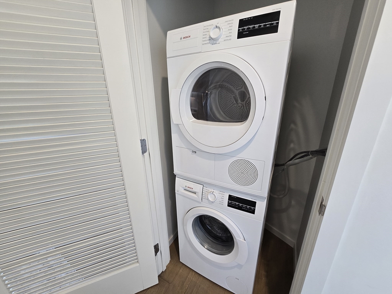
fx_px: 147
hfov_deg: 106.2
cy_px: 147
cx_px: 196
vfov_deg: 89.9
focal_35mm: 13
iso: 160
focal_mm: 2.2
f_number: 2.2
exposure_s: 1/60
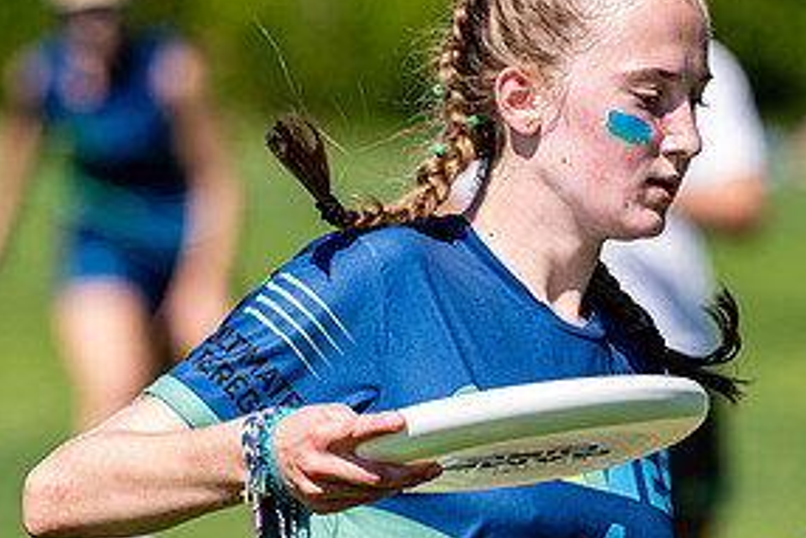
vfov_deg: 2.3
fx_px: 13619
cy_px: 300
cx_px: 496
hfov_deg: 3.4
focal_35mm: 608
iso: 100
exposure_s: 1/1250
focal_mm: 200
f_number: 3.2
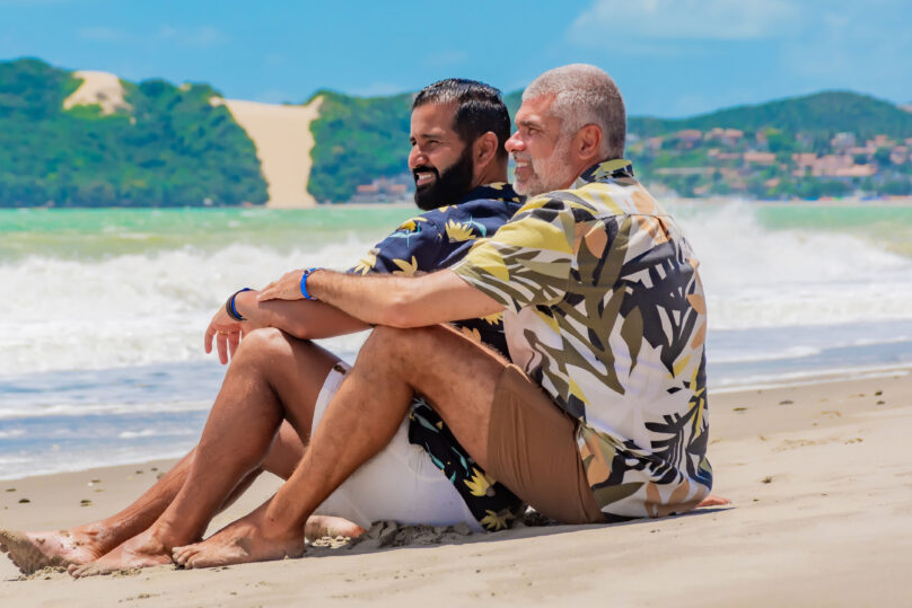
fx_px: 4079
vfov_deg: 8.5
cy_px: 343
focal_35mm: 161
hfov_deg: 12.7
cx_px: 342
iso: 100
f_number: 9
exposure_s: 1/1250
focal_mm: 85
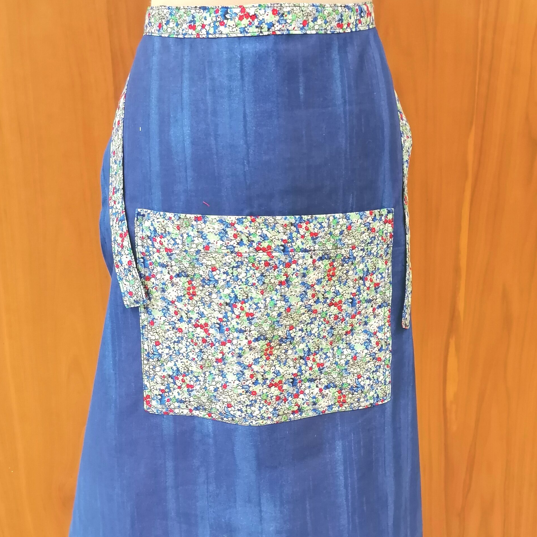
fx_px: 562
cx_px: 267
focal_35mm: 32
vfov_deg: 50.9
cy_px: 310
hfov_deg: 51.1
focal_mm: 4.75
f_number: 1.8
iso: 250
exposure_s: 1/30
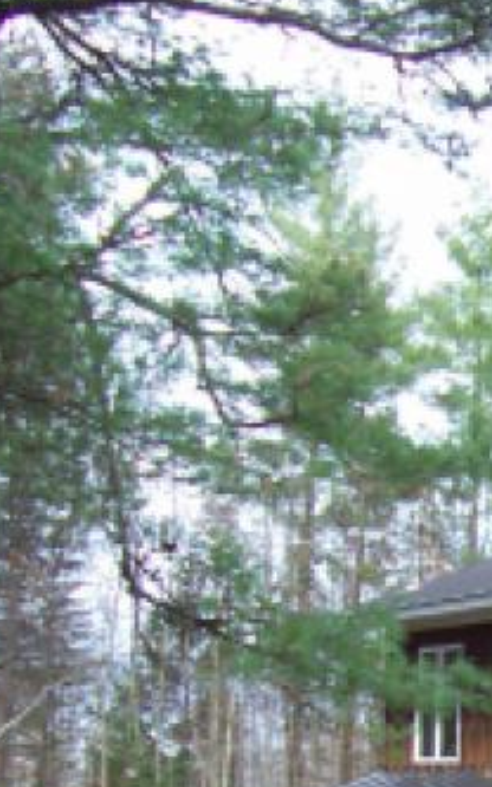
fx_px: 2382
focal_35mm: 111
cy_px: 857
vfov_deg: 18.1
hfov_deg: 10.9
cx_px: 953
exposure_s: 1/257
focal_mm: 5.6
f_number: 2.7
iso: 80
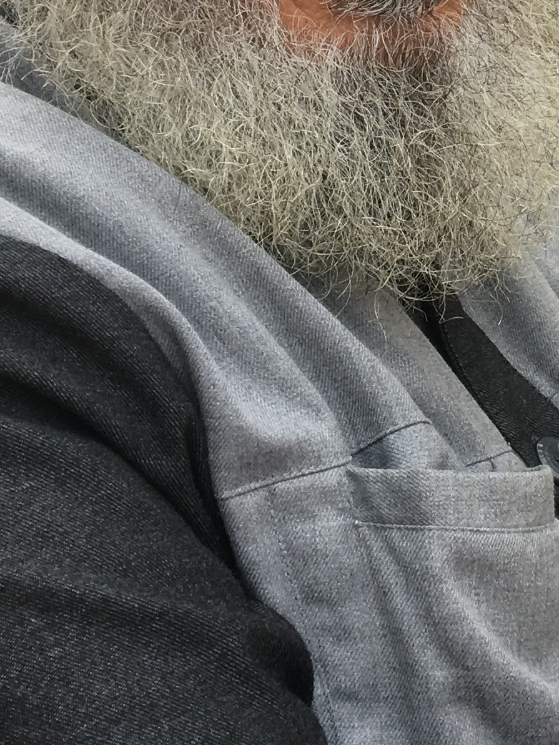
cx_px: 703
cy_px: 4
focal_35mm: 98
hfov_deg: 14.5
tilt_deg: -7.3
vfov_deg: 19.5
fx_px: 2110
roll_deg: +0.4
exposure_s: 1/206
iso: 25
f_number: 2.2
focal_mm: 4.15
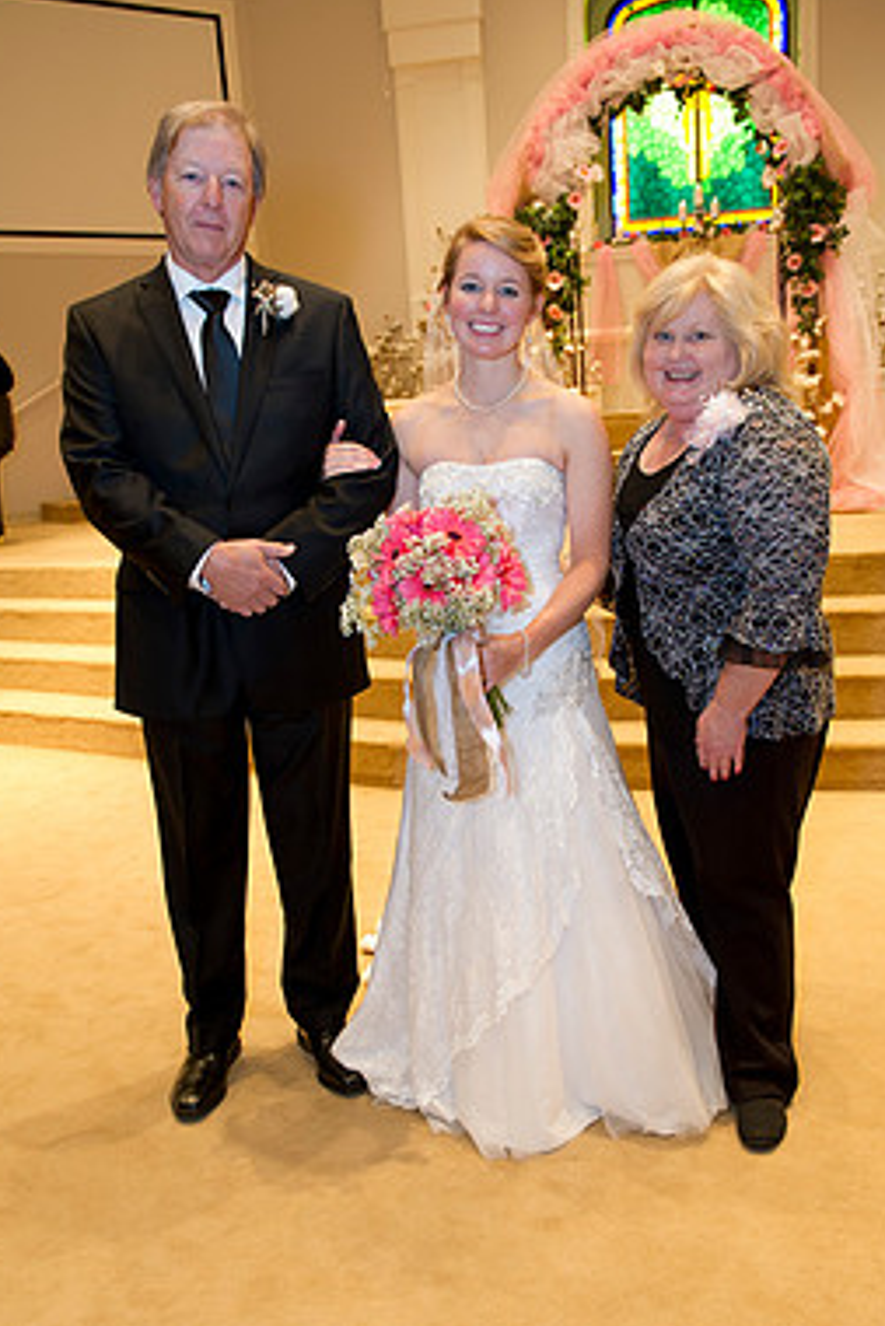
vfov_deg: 58.5
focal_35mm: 32
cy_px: 738
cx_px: 470
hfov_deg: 41.1
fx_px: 1179
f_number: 4
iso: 1250
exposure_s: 1/80
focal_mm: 27
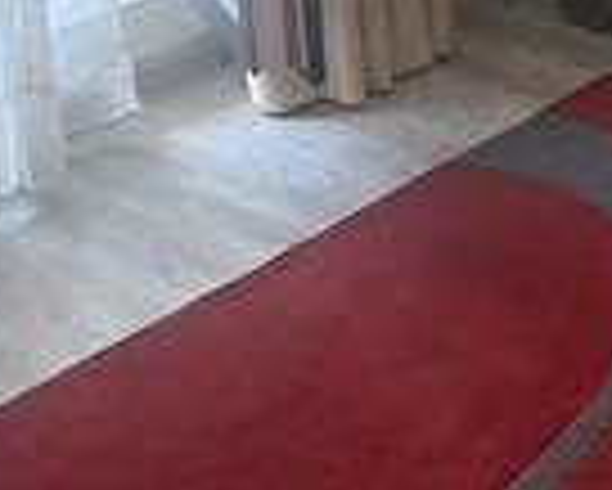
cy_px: -472
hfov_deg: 14.0
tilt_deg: -11.8
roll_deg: -0.6
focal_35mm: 112
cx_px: 1278
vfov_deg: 12.3
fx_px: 2030
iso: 160
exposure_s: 1/60
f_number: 1.6
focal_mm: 5.1
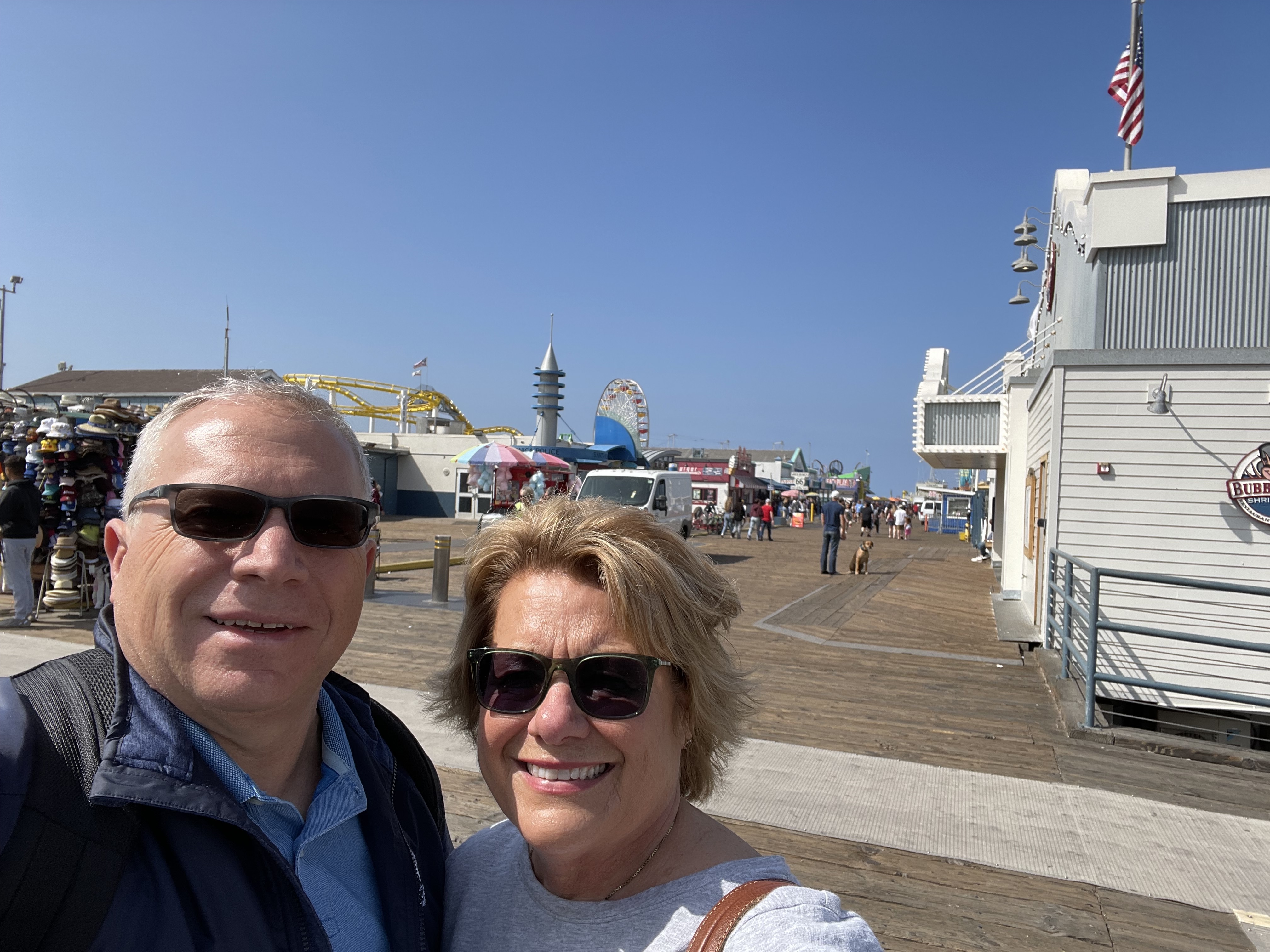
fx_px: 844
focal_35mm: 23
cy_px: 476
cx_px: 635
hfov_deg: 73.9
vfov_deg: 58.9
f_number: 2.2
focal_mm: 2.71
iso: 25
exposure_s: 1/794
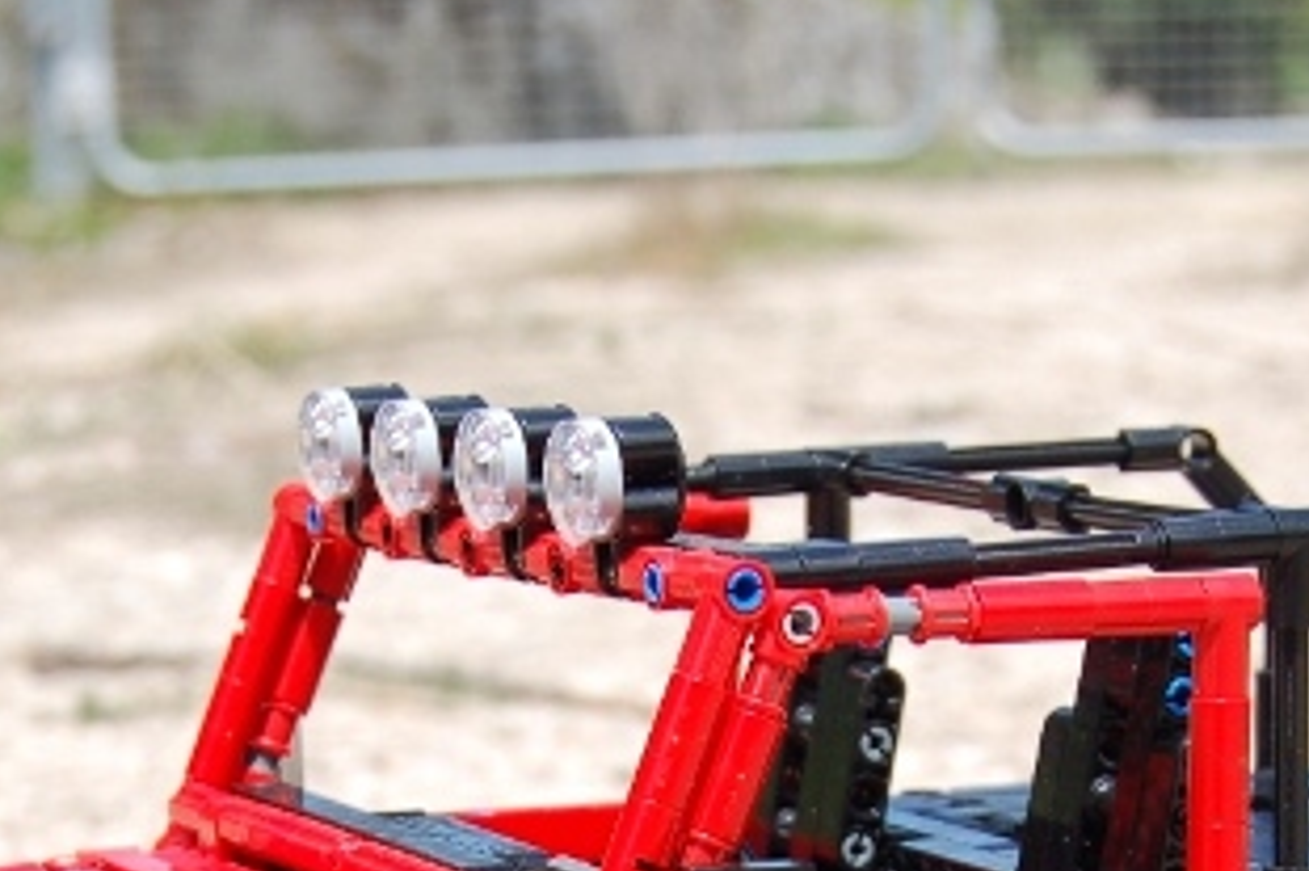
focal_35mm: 139
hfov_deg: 14.8
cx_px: 661
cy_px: 1203
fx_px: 5051
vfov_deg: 9.6
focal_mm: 32
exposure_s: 1/400
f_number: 5.6
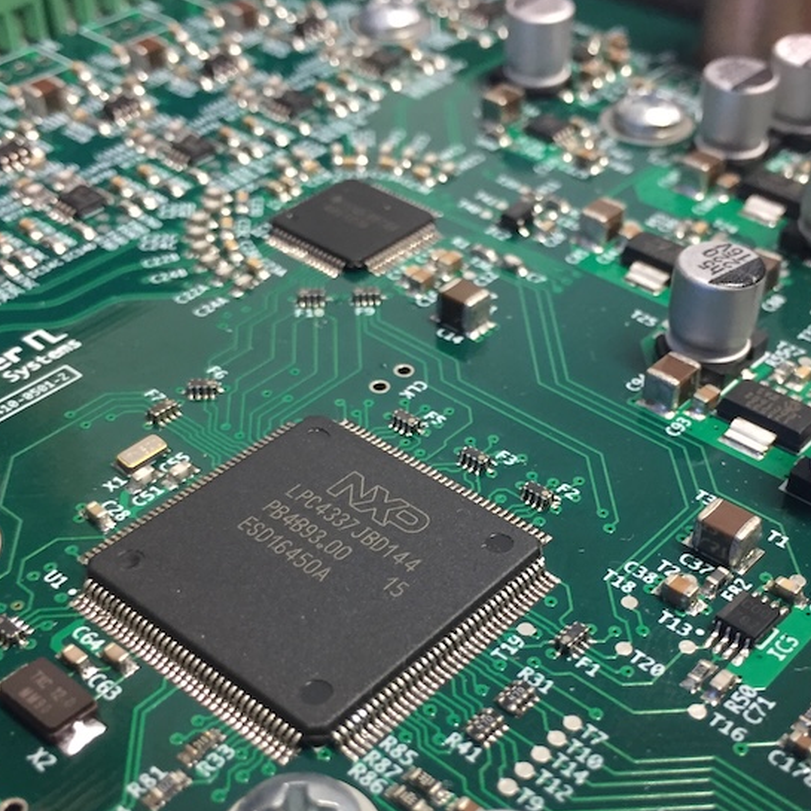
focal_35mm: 47
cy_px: 528
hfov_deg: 36.0
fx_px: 1246
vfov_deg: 35.8
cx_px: 460
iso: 160
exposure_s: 1/33
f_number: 2.2
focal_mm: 4.15
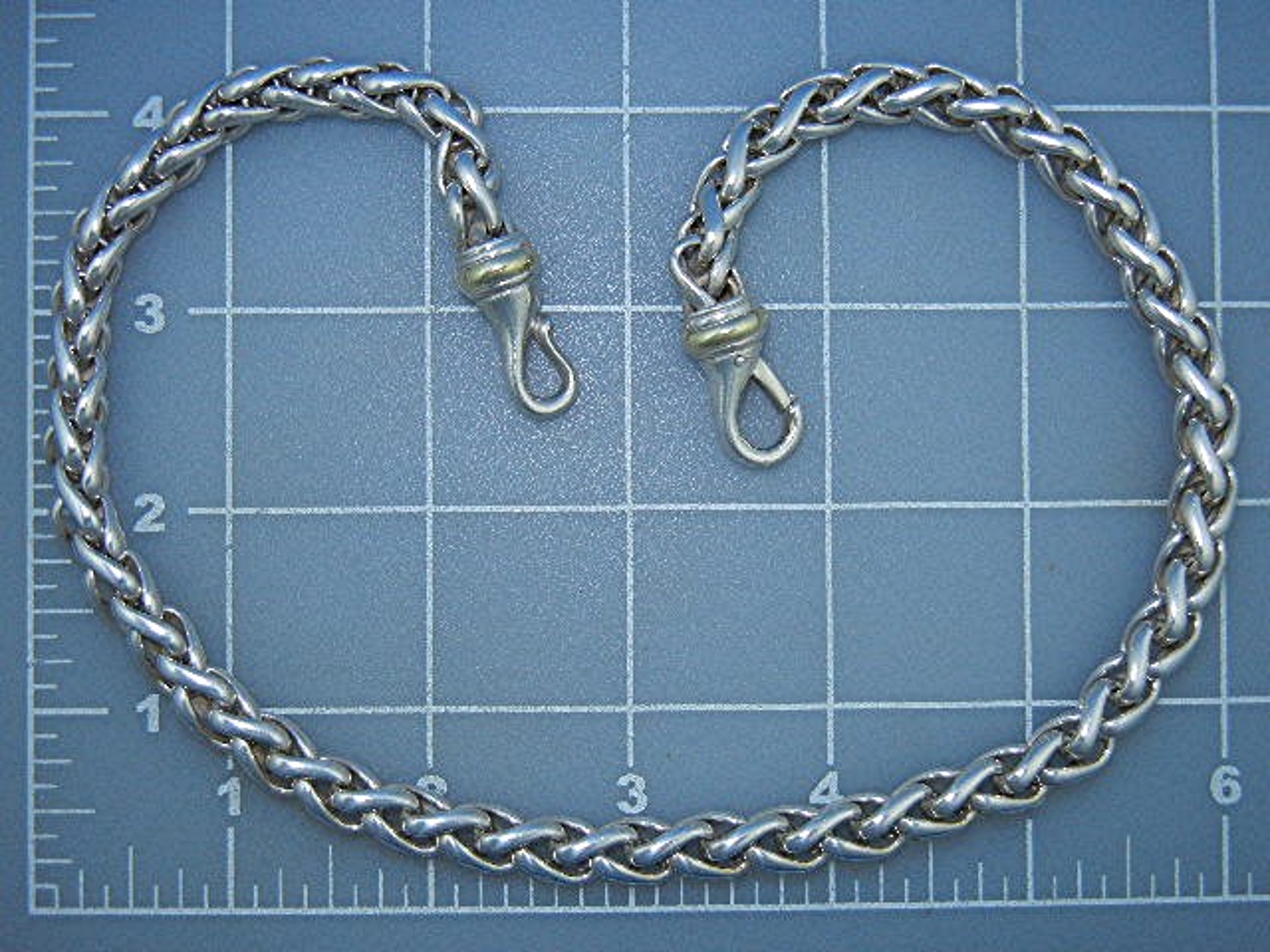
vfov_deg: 32.2
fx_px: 1651
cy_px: 476
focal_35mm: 45
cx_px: 635
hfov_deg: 42.1
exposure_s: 1/30
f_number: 3.8
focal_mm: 8.1
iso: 210
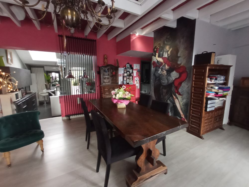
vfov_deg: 81.7
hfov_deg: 98.2
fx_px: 108
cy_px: 94
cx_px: 124
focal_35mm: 15
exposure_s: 1/20
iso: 768
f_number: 2.2
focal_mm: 1.65
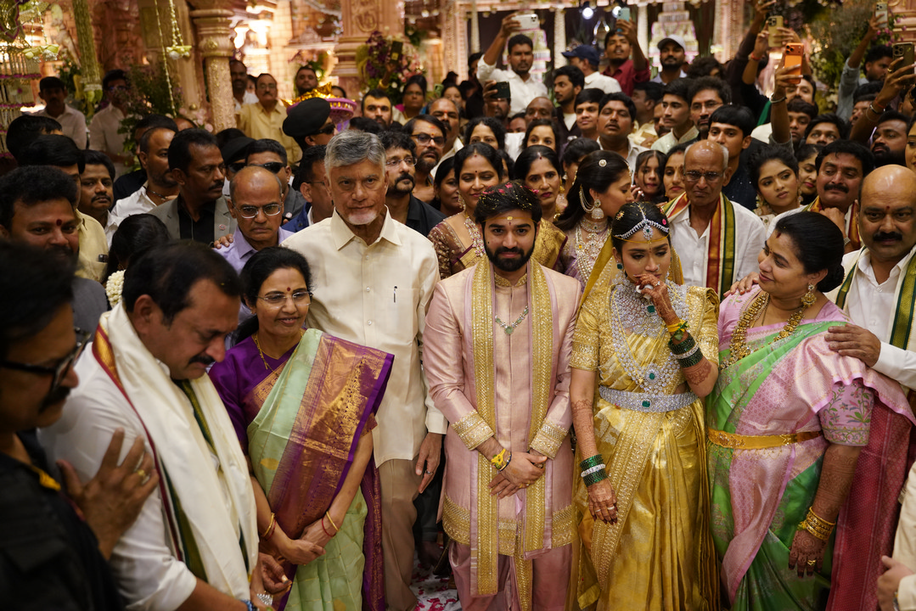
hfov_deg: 57.2
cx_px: 458
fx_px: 840
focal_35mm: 33
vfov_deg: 40.0
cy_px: 306
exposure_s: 1/160
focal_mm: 33
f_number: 2.8
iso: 2000
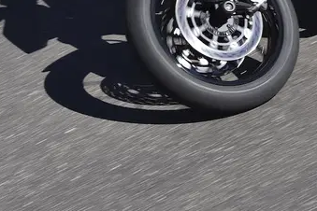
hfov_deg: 4.5
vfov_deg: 3.0
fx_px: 4050
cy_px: -145
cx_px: 249
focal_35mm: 460
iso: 100
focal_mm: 130
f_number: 8
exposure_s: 1/250
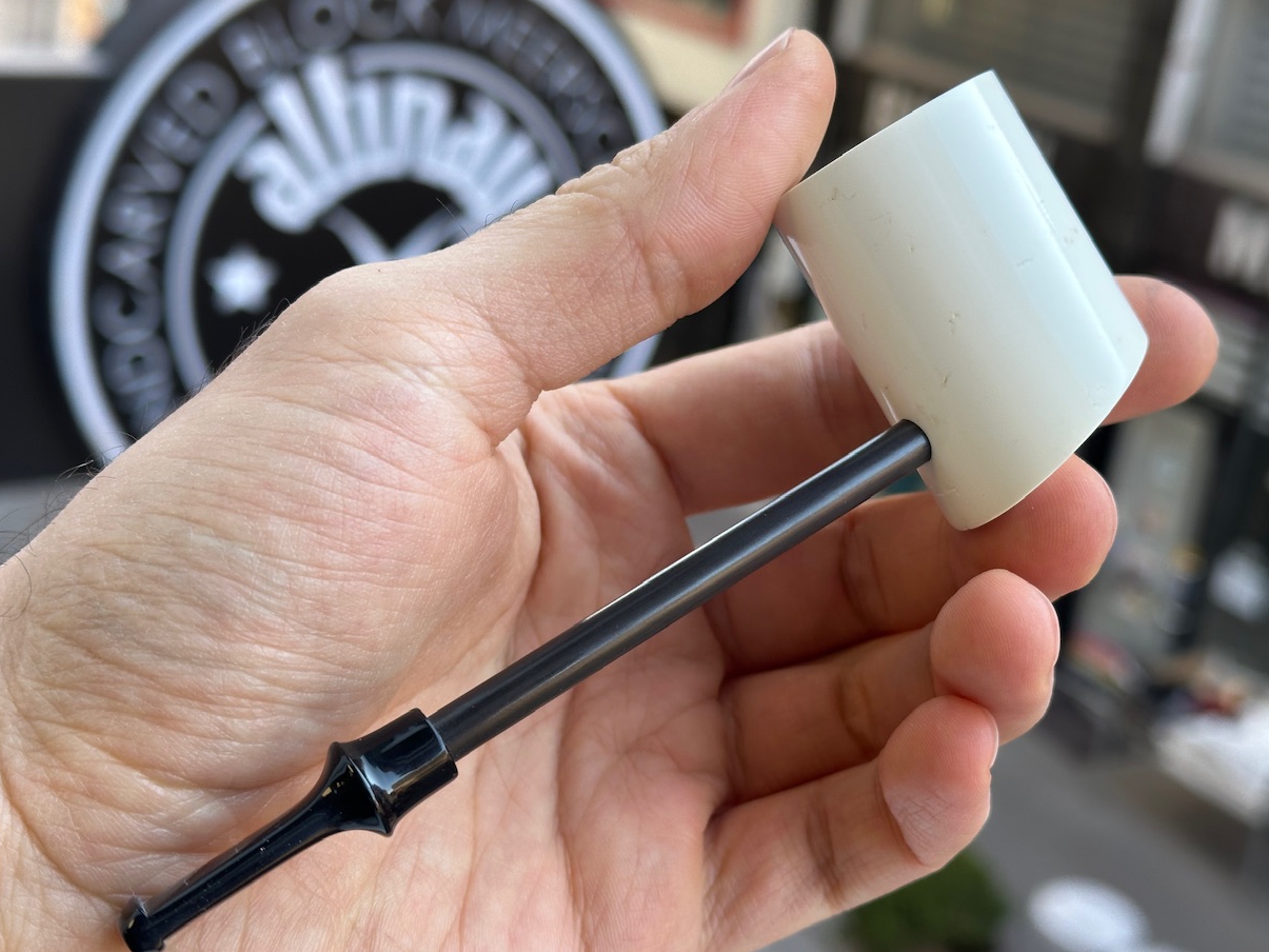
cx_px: 630
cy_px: 493
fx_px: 1870
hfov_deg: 37.5
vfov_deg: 28.6
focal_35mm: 51
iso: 64
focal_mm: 6.86
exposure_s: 1/258
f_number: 1.78
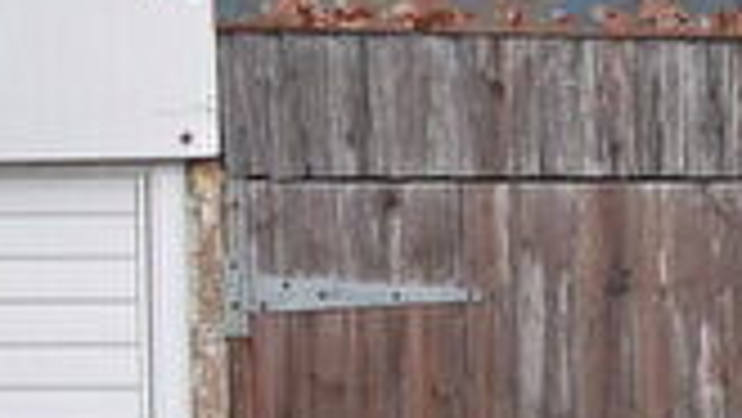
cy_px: 524
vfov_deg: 9.0
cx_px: 917
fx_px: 2618
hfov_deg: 15.5
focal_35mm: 133
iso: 100
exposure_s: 1/200
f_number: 7.1
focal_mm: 20
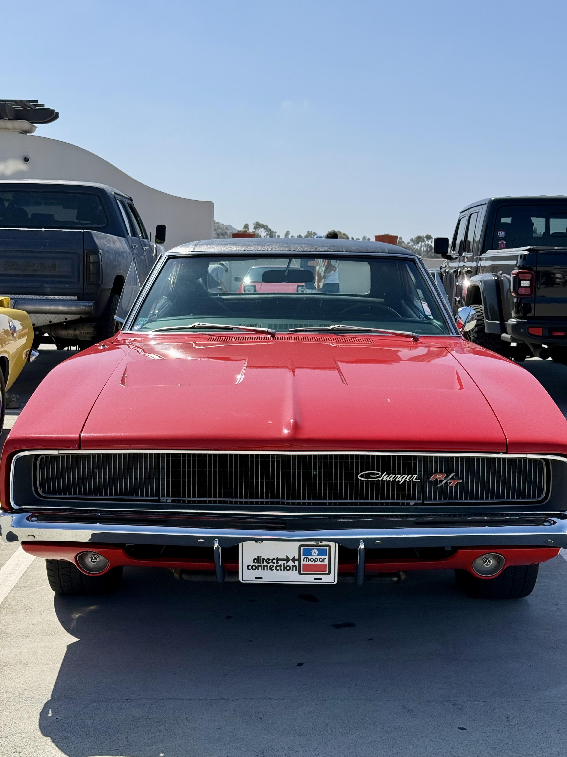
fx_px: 1048
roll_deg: -1.7
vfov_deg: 39.7
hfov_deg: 30.3
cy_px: 378
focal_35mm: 48
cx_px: 284
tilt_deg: -5.9
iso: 64
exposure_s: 1/6536
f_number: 1.78
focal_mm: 6.76
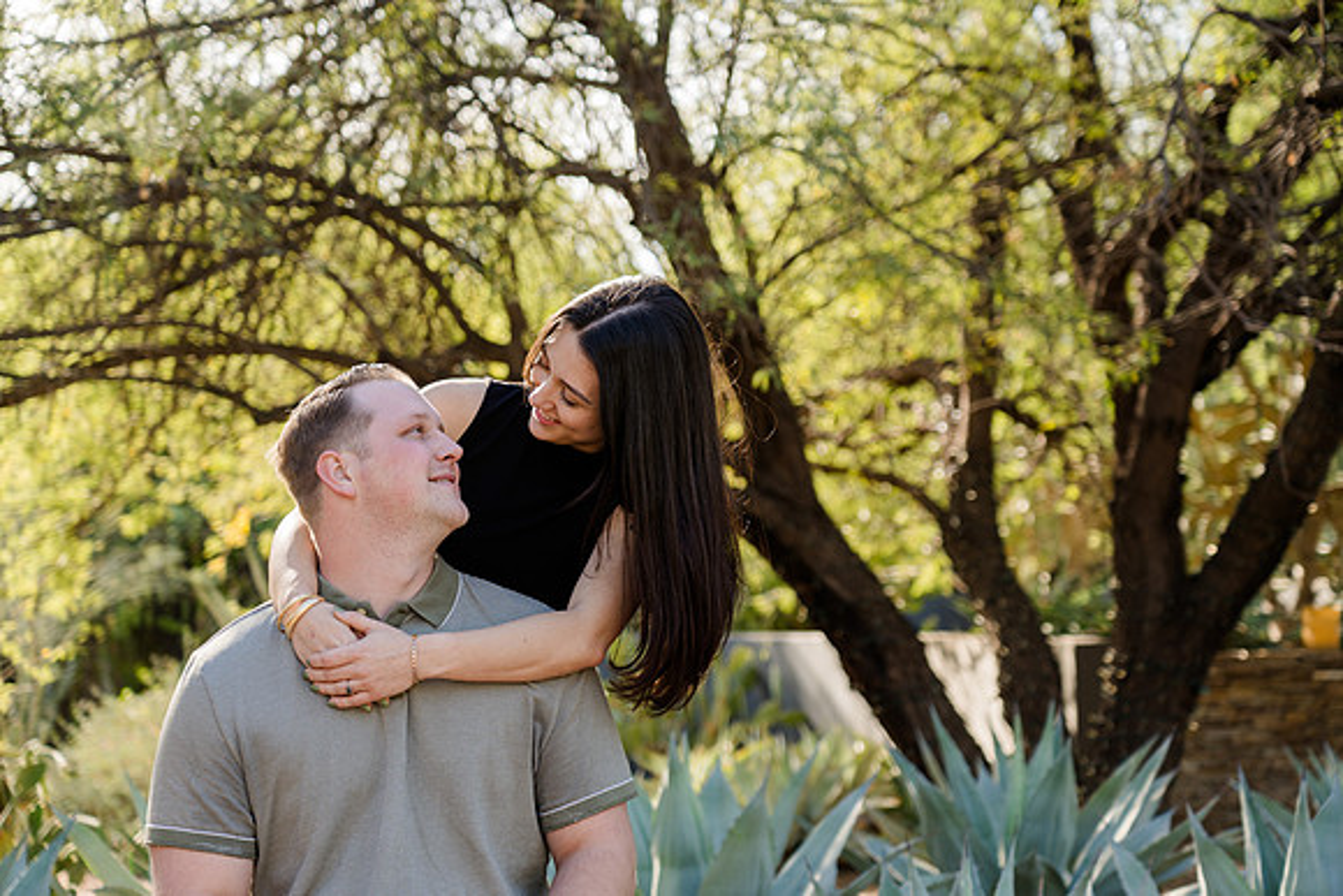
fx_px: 2612
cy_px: 448
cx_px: 672
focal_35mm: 70
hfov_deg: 28.8
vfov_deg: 19.5
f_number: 4
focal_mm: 70
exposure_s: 1/200
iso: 160
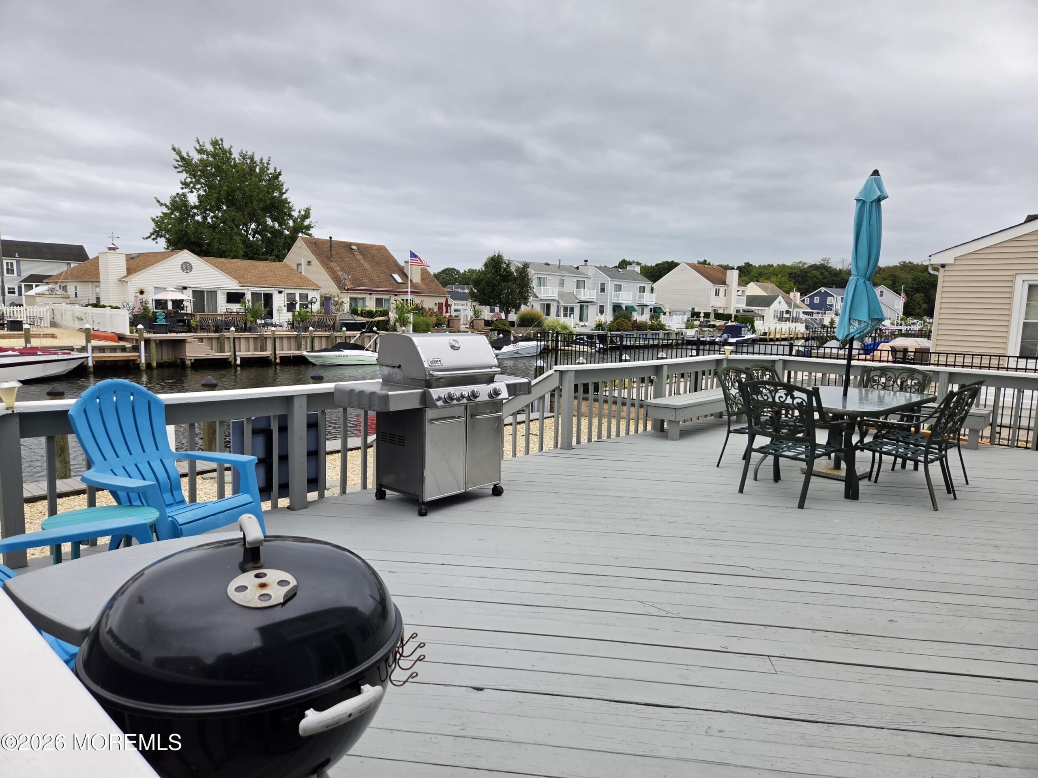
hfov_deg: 73.9
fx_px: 690
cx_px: 519
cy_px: 389
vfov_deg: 58.9
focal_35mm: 23
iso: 80
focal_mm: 5.4
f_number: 1.8
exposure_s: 1/1245
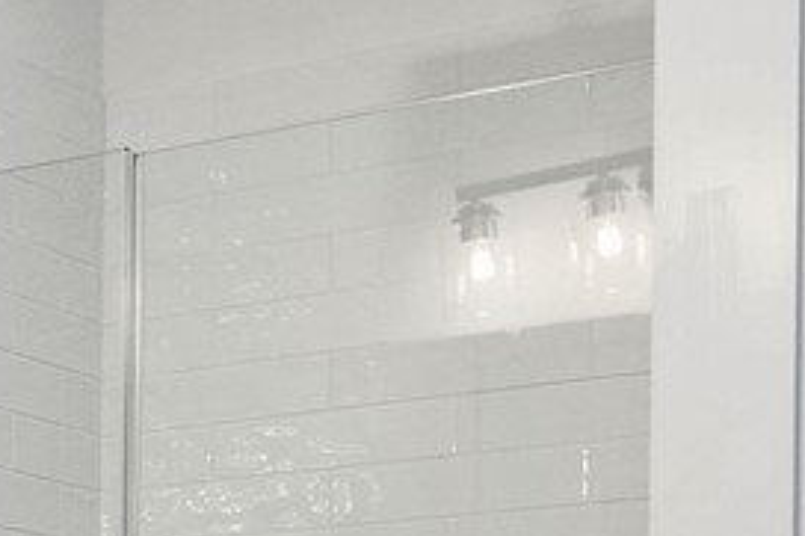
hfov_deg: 12.6
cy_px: 1090
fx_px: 2682
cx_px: -1228
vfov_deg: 10.4
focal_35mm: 120
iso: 250
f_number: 7.1
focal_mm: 15
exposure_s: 1/15
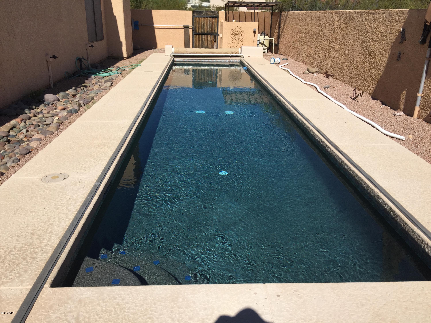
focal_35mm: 29
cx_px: 216
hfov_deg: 61.7
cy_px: 162
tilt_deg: -22.9
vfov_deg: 48.2
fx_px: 361
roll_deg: -1.0
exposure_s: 1/3597
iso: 32
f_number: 2.2
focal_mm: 4.15
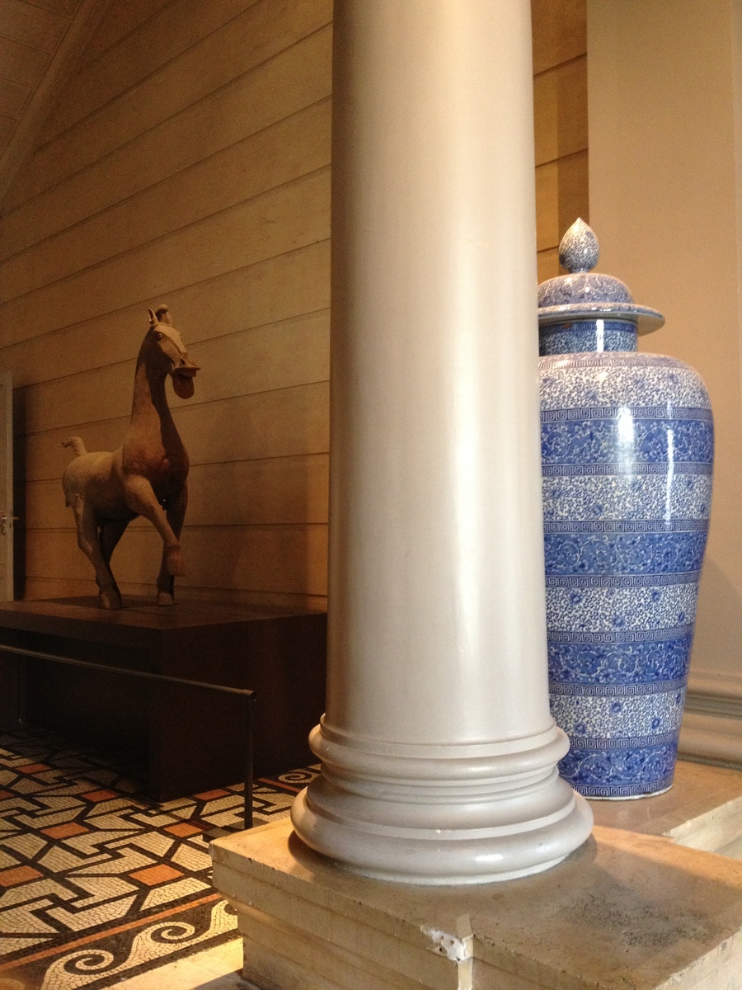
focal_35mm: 35
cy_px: 495
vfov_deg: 52.6
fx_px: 1000
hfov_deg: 40.7
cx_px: 371
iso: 250
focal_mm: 4.28
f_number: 2.4
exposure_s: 1/20
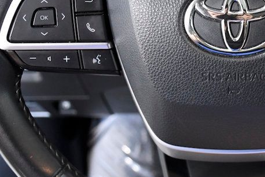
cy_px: 95
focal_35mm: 81
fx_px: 597
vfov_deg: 16.9
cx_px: 232
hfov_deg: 24.4
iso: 2500
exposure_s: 1/80
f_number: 4.5
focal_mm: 24
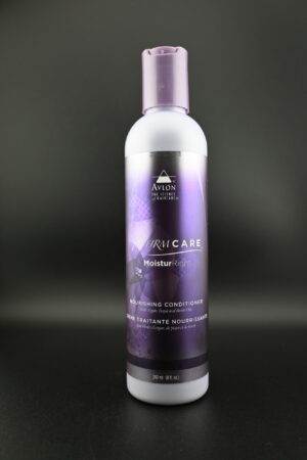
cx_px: 154
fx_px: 403
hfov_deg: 41.7
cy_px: 230
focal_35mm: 32
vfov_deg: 59.5
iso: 360
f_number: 4
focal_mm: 21
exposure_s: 1/250
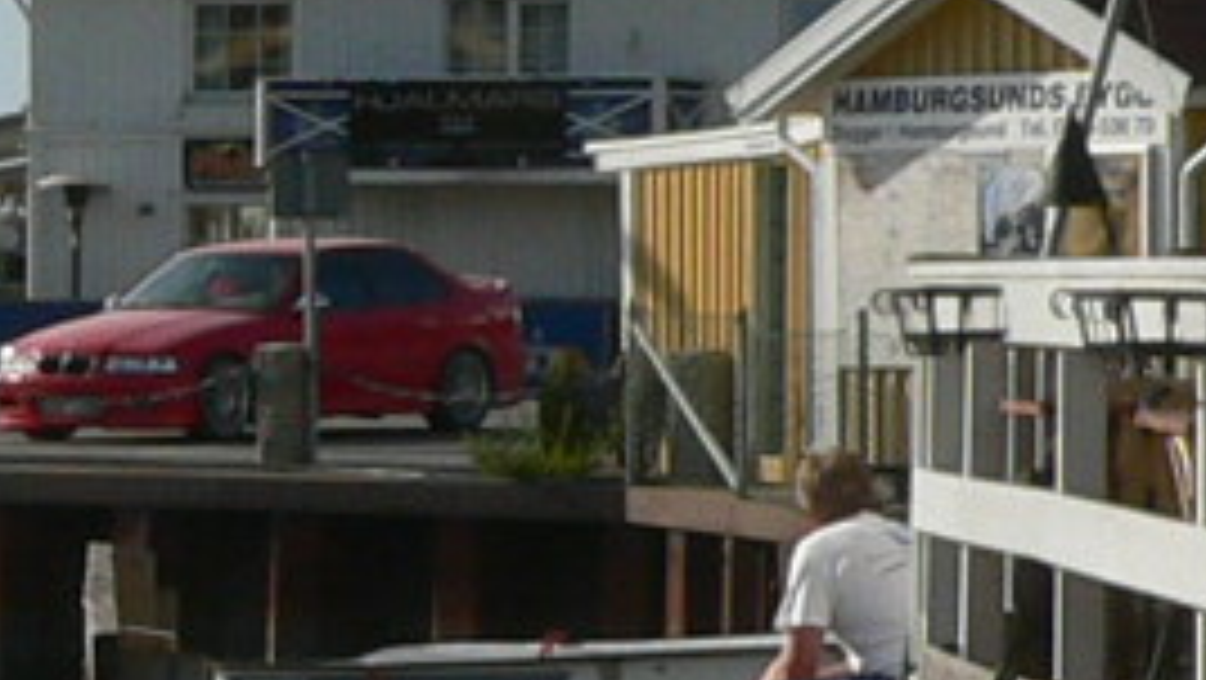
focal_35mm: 234
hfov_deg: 9.0
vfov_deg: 5.2
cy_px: 509
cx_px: -670
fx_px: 7486
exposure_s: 1/500
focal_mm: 6
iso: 80
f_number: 5.6
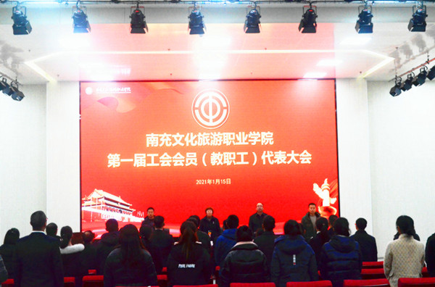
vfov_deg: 26.3
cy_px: 144
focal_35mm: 51
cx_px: 218
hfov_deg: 39.0
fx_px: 614
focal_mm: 34
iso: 3200
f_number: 7.1
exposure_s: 1/200
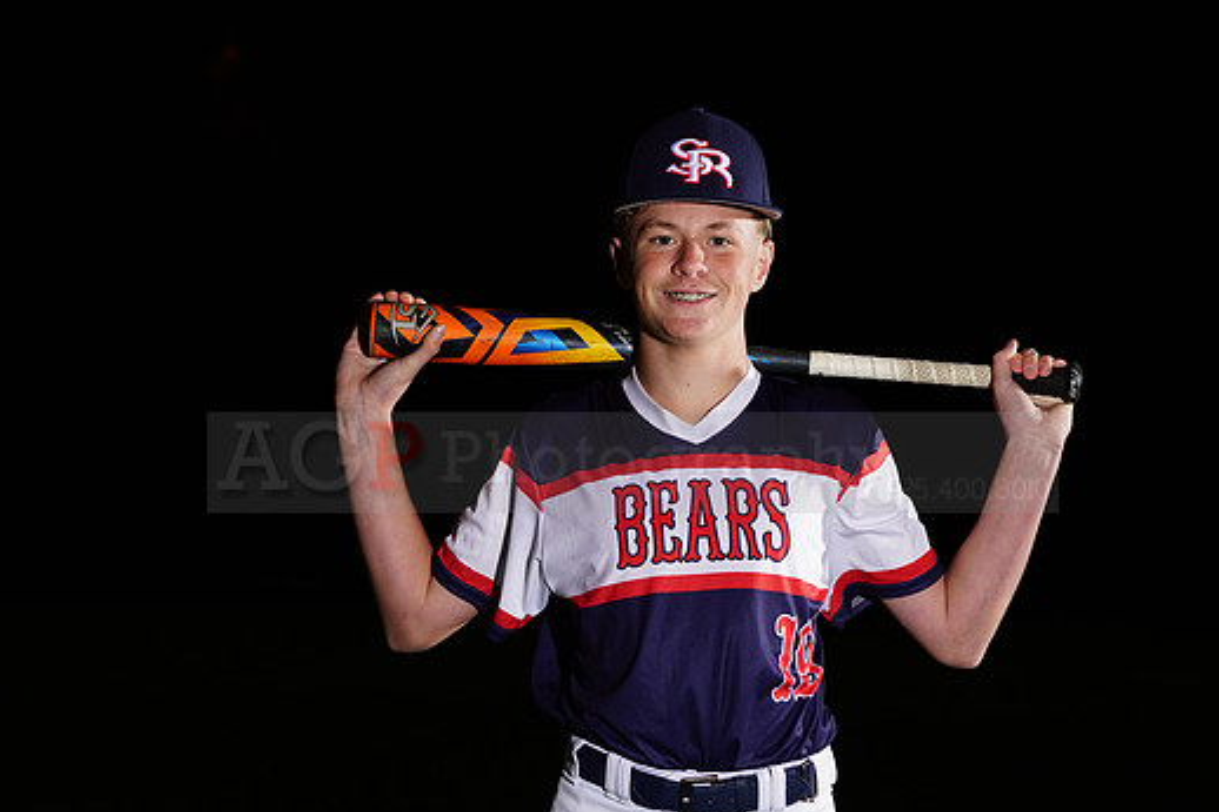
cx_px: 602
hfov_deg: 13.0
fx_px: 5348
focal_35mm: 158
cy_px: 444
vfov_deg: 8.7
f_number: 9
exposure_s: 1/125
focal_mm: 141
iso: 400
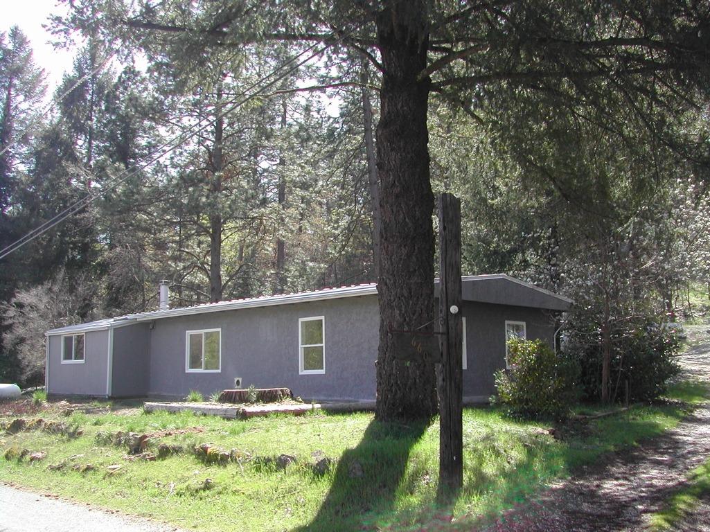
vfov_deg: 37.7
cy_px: 266
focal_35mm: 38
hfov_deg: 49.0
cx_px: 355
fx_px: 779
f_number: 2.8
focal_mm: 8
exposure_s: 1/300
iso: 100
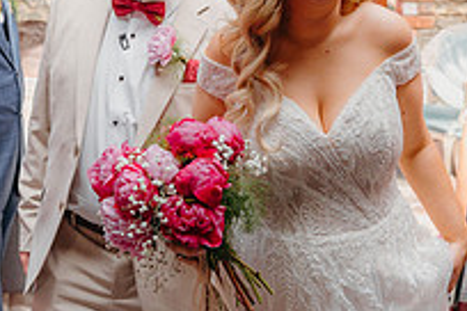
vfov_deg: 17.7
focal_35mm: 76
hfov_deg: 26.6
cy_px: 32
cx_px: 256
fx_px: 986
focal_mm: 24
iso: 160
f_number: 2.8
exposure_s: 1/640
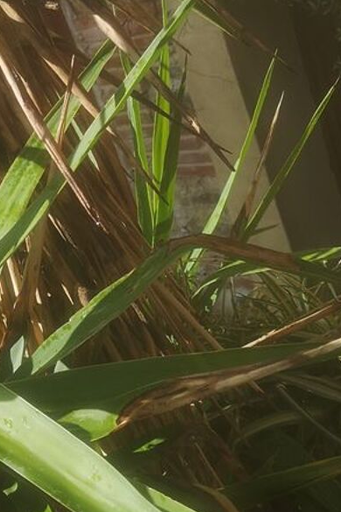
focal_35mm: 64
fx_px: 909
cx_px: -17
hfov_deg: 20.4
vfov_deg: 31.4
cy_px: 217
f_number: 1.8
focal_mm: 5.58
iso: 50
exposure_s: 1/1241
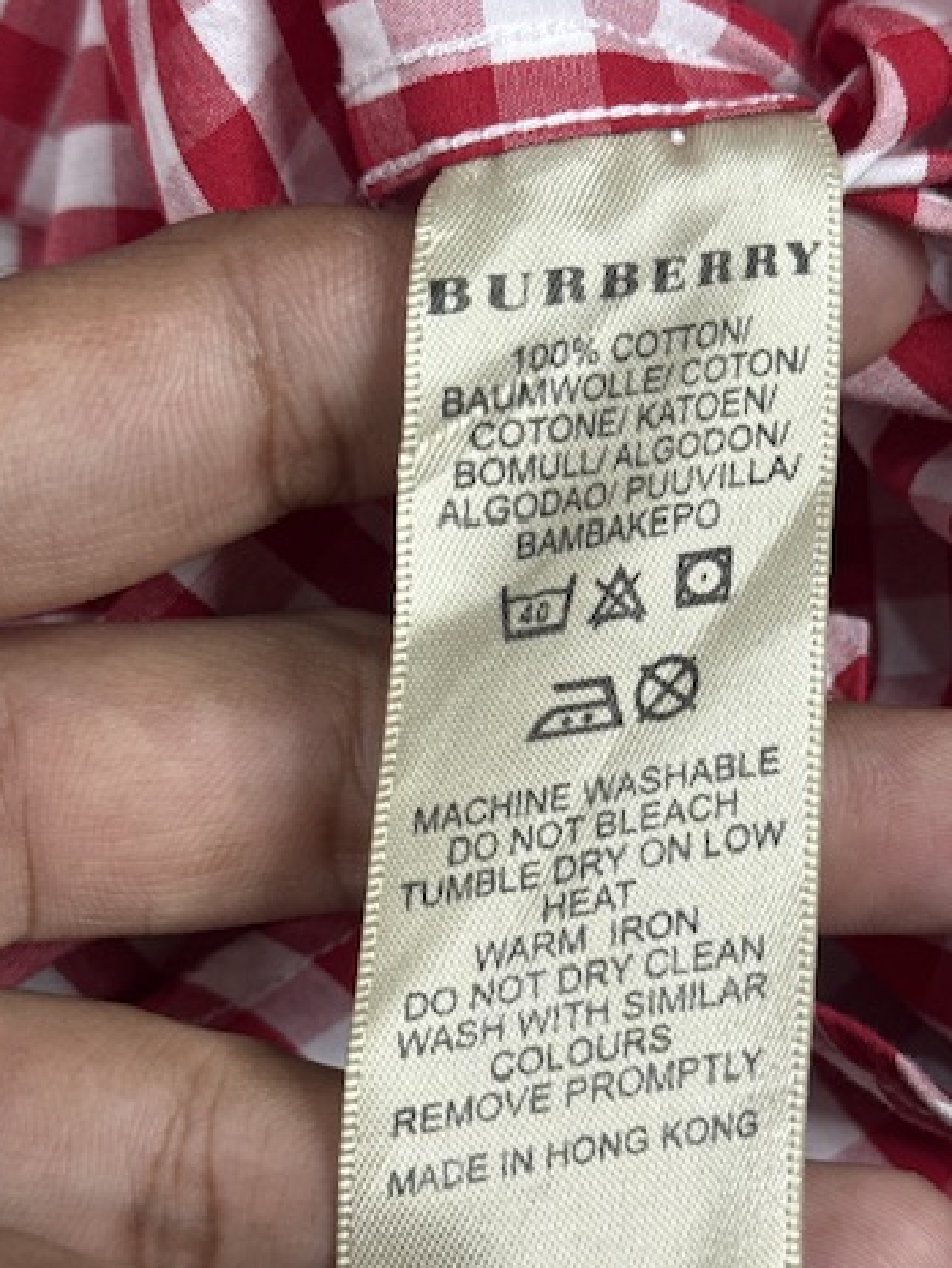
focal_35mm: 66
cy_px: 630
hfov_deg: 22.2
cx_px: 616
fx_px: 2419
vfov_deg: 29.4
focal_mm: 6.76
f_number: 1.78
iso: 64
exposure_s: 1/100
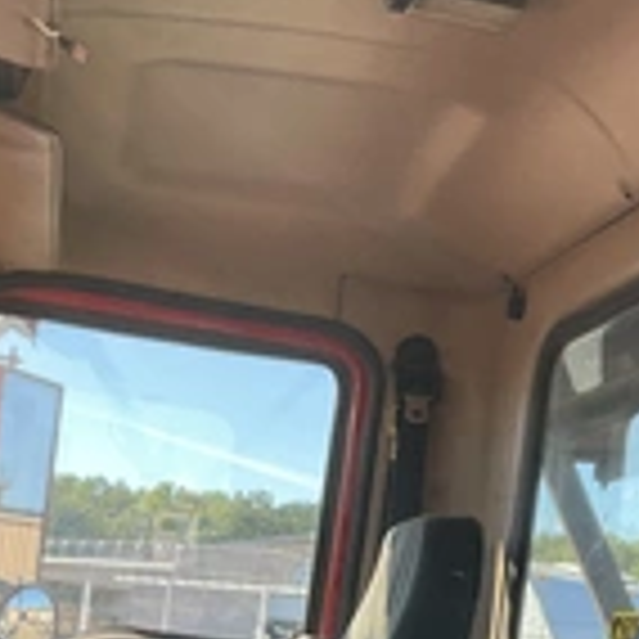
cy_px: 644
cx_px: 288
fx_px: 1504
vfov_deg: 23.0
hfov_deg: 24.0
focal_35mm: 72
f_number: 1.8
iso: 20
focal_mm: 3
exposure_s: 1/216
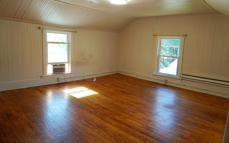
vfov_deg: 49.2
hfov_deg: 72.5
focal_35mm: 25
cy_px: 66
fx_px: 156
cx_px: 116
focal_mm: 16
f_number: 4
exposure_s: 1/160
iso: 800
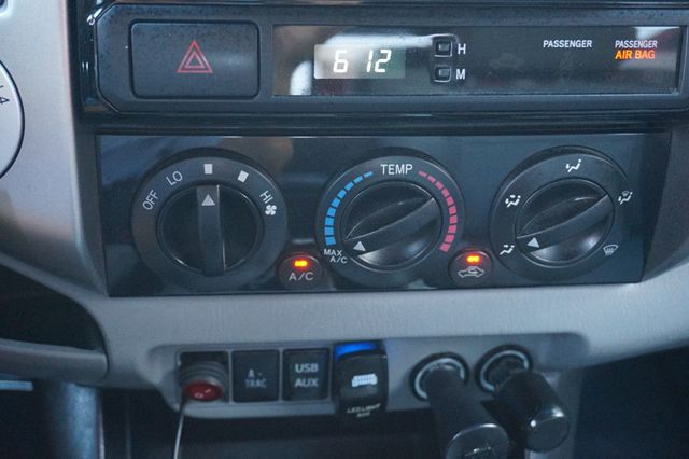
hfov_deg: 42.3
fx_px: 889
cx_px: 344
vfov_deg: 28.9
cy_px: 230
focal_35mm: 46
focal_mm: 31
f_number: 5
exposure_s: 1/60
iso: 3200
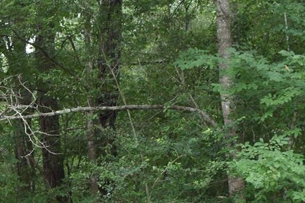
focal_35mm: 118
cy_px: 279
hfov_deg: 16.7
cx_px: -52
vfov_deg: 11.3
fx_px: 1000
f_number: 7.1
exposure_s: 1/60
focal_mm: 22
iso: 400
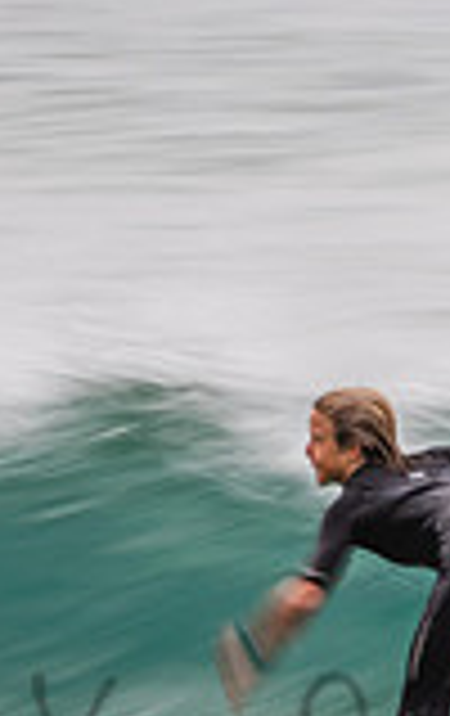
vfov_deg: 1.1
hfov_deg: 0.7
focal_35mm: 1854
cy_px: 705
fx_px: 36216
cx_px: 495
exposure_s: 1/20
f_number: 14
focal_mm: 500
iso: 64
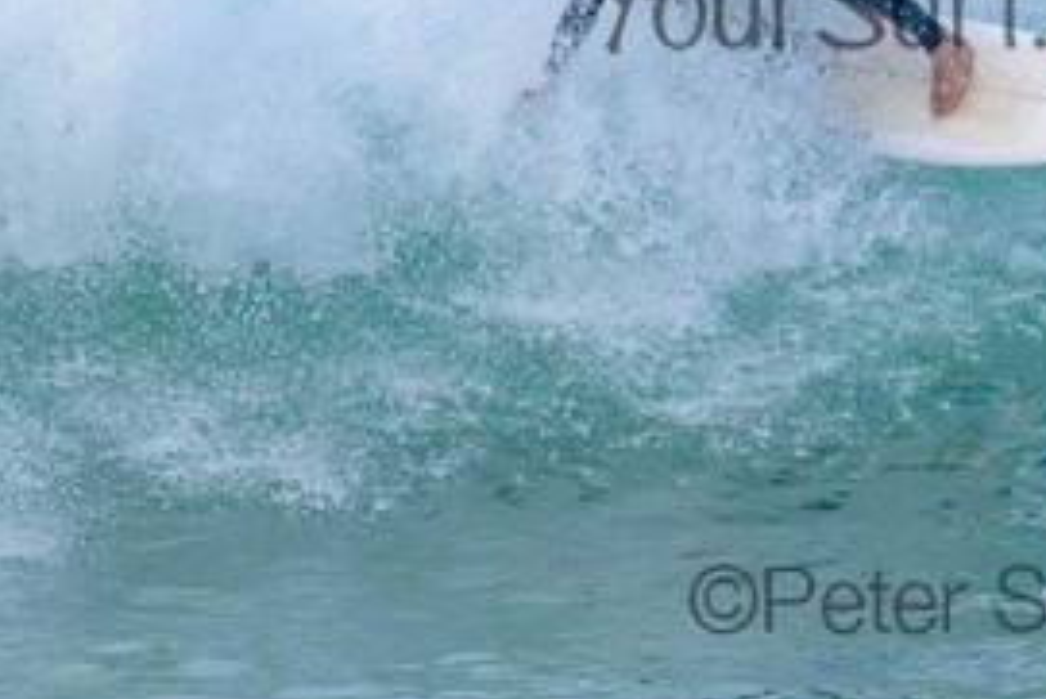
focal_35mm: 1710
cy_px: -41
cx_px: 988
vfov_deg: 0.8
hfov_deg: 1.2
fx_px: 49709
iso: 4500
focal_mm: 800
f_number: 11
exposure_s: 1/1600
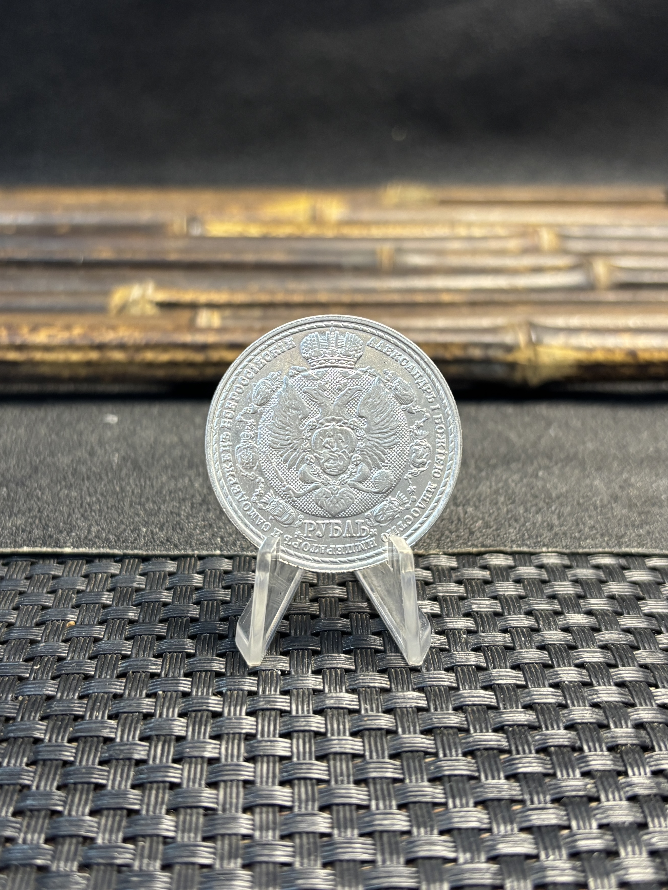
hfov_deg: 53.1
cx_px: 334
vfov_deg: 67.3
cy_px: 445
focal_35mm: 26
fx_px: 669
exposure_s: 1/50
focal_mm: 5.96
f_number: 1.6
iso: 200
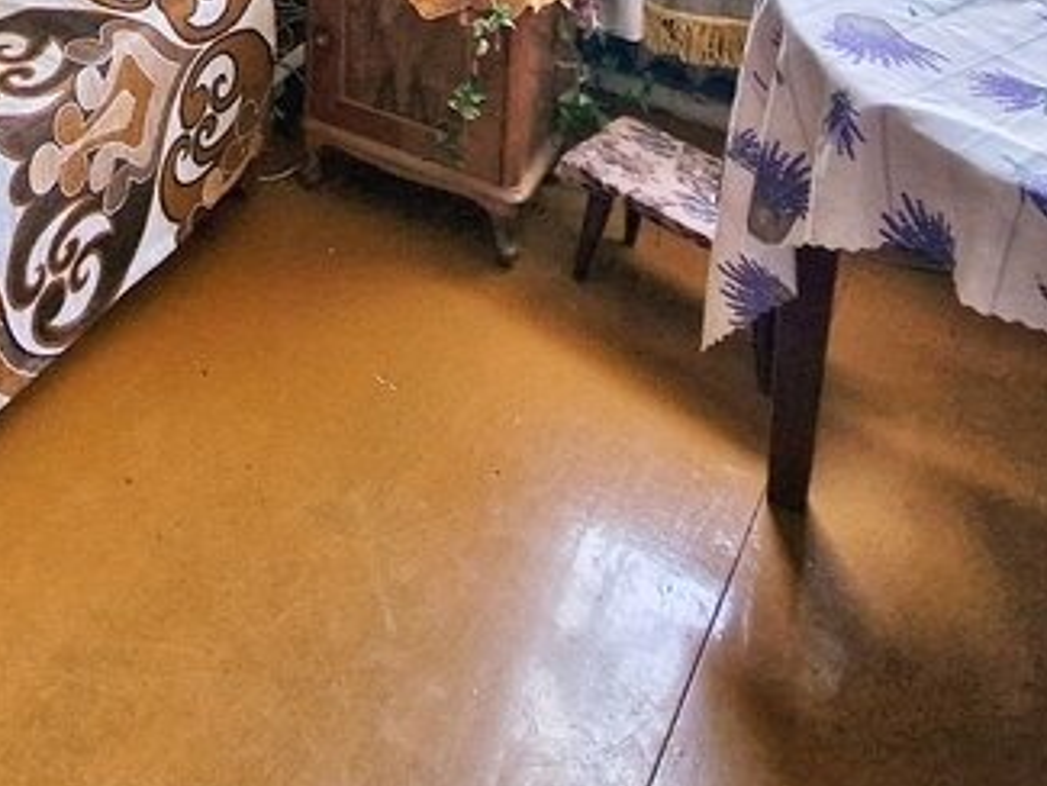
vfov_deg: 25.5
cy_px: -422
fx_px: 1241
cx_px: 87
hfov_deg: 41.7
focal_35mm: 41
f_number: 2.2
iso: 100
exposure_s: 1/60
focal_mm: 2.2
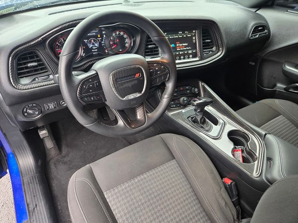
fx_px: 198
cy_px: 112
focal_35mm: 23
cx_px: 149
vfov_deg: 58.9
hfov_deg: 73.9
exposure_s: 1/180
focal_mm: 5.4
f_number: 1.8
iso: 200
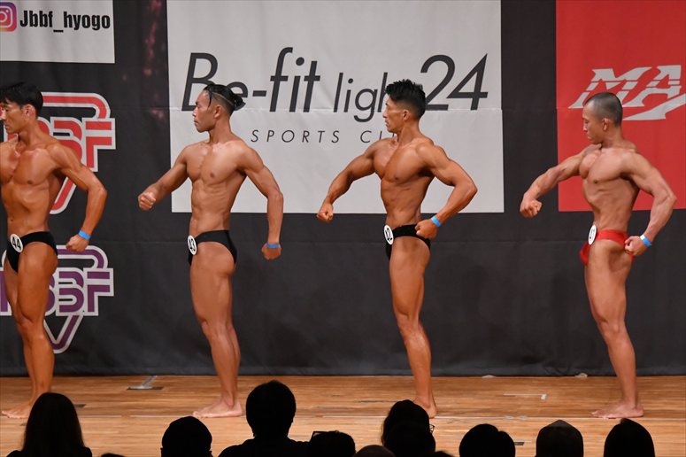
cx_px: 343
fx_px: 4571
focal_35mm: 240
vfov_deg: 5.7
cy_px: 228
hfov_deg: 8.6
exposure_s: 1/400
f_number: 5.6
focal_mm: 160
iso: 6400
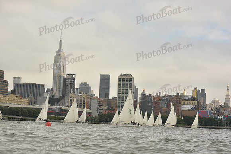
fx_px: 552
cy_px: 77
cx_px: 116
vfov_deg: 15.9
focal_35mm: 86
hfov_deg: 23.6
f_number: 8
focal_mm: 86
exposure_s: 1/1250
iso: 320
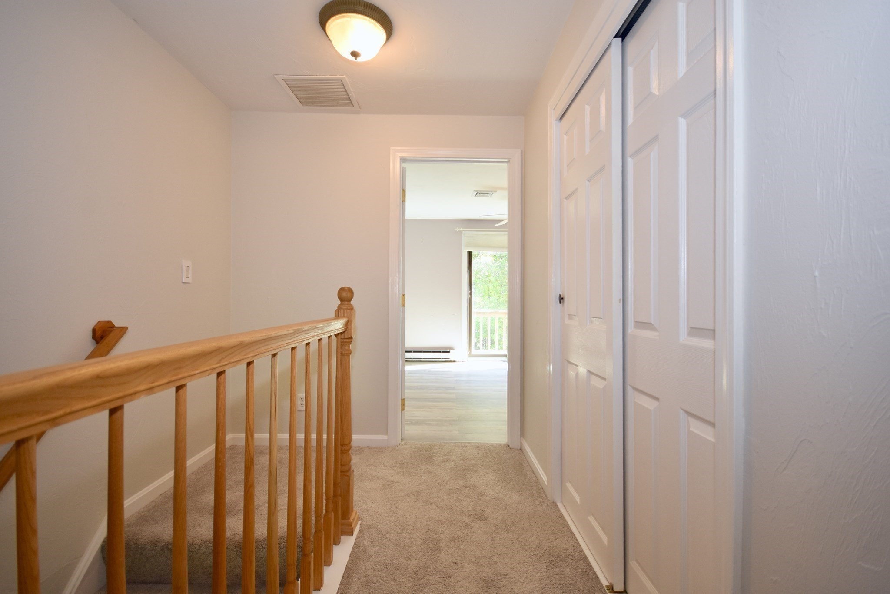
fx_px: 371
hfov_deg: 100.4
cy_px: 297
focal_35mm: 15
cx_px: 445
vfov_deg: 77.3
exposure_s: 1/60
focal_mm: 10
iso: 400
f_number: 4
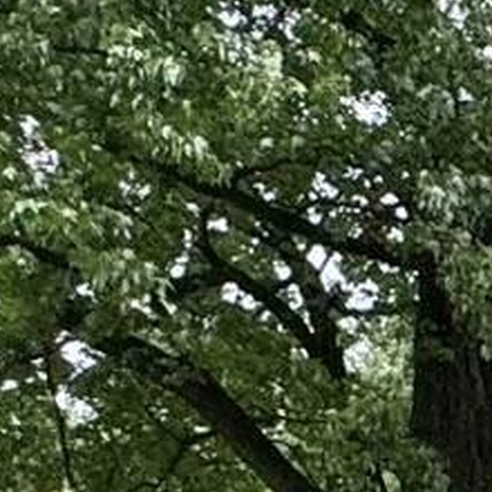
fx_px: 1849
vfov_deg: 14.3
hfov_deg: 11.7
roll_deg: -0.7
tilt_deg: +0.7
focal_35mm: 115
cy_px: 691
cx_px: 1255
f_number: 2.2
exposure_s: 1/99
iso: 160
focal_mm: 2.22
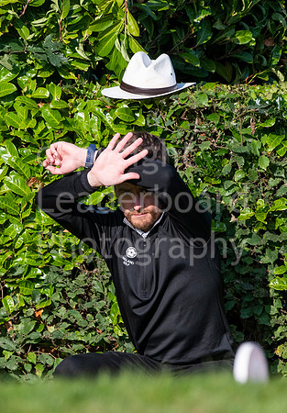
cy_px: 213
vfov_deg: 2.2
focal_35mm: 919
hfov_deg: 1.5
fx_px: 10678
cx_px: 145
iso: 800
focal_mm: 390
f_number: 6.3
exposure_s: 1/2000
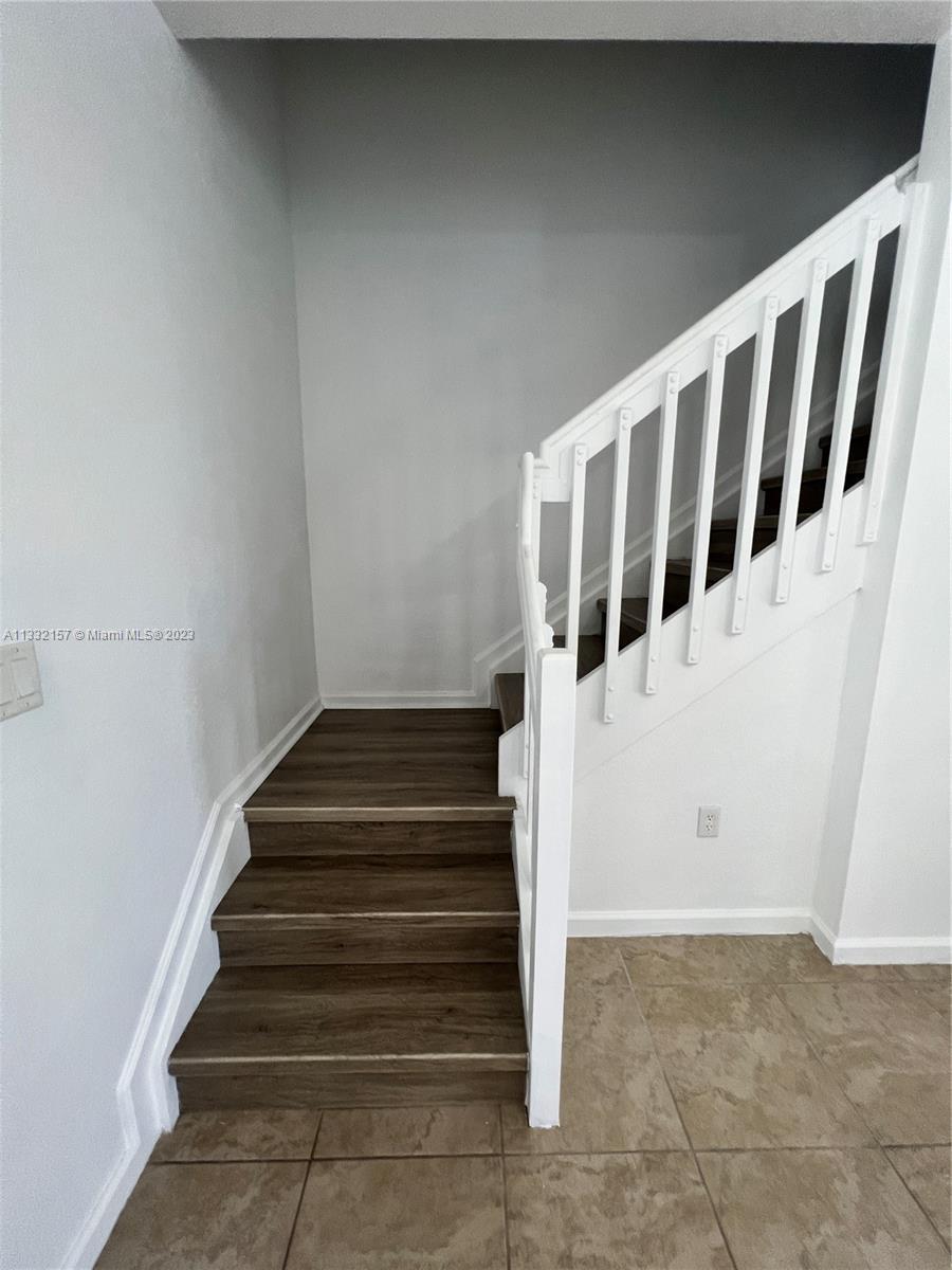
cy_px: 635
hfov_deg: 89.9
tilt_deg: -10.7
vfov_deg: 106.2
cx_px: 476
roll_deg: -0.5
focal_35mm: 13
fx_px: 477
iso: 200
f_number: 1.8
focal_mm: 1.57
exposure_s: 1/120
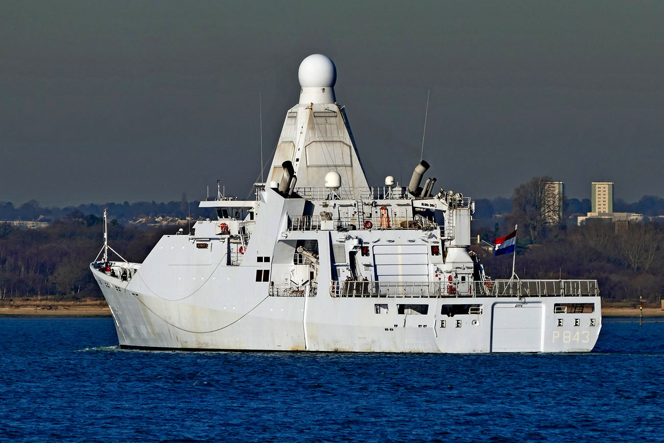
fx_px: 13262
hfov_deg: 2.9
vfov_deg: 1.9
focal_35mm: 719
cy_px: 222
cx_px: 332
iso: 125
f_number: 5
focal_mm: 146
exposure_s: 1/2000
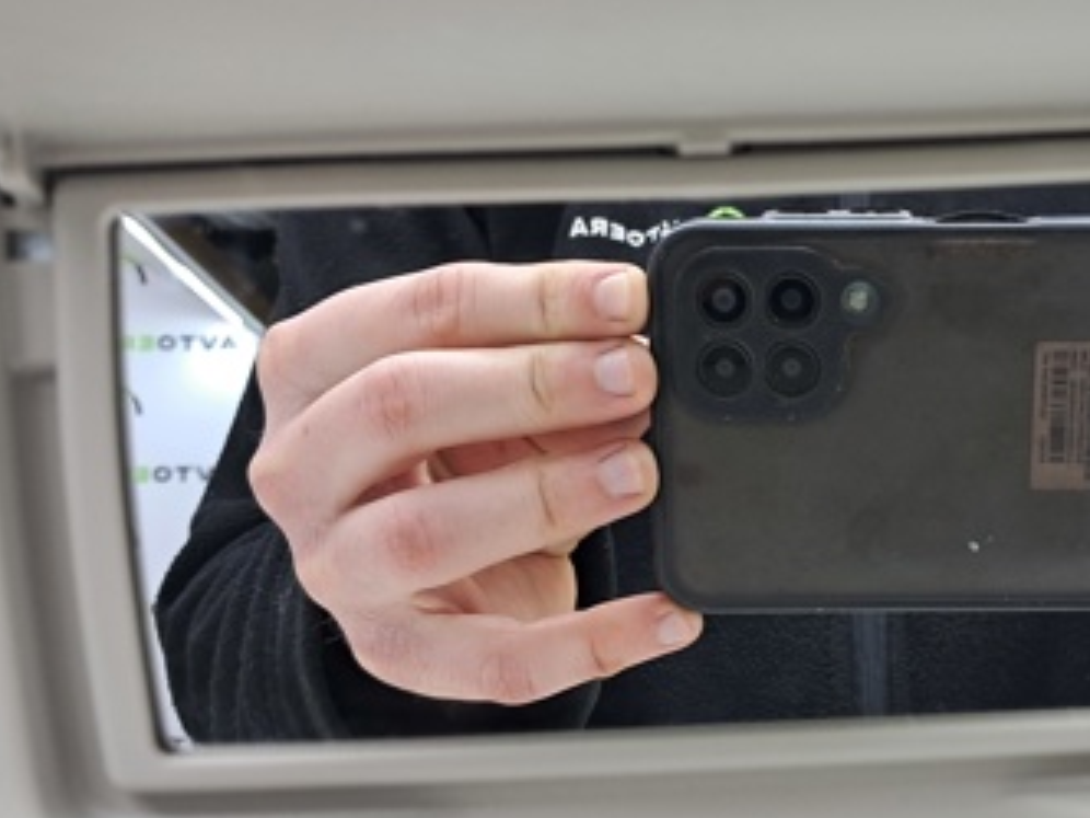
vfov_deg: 28.0
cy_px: 494
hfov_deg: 35.9
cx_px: 831
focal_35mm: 52
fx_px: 1637
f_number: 1.8
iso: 64
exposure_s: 1/50
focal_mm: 4
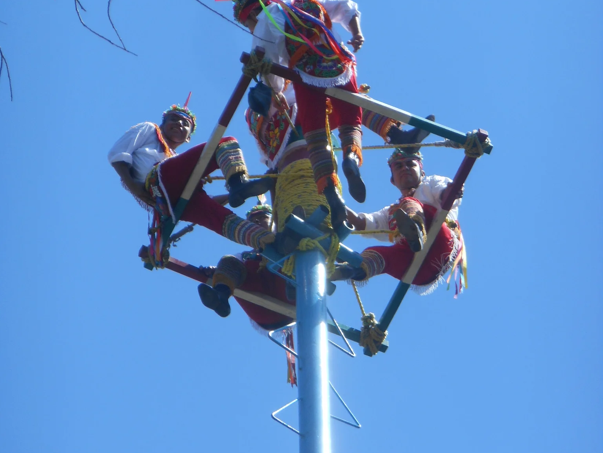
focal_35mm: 334
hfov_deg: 5.9
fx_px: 5819
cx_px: 302
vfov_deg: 4.5
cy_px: 194
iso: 80
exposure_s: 1/250
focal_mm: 45
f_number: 5.8
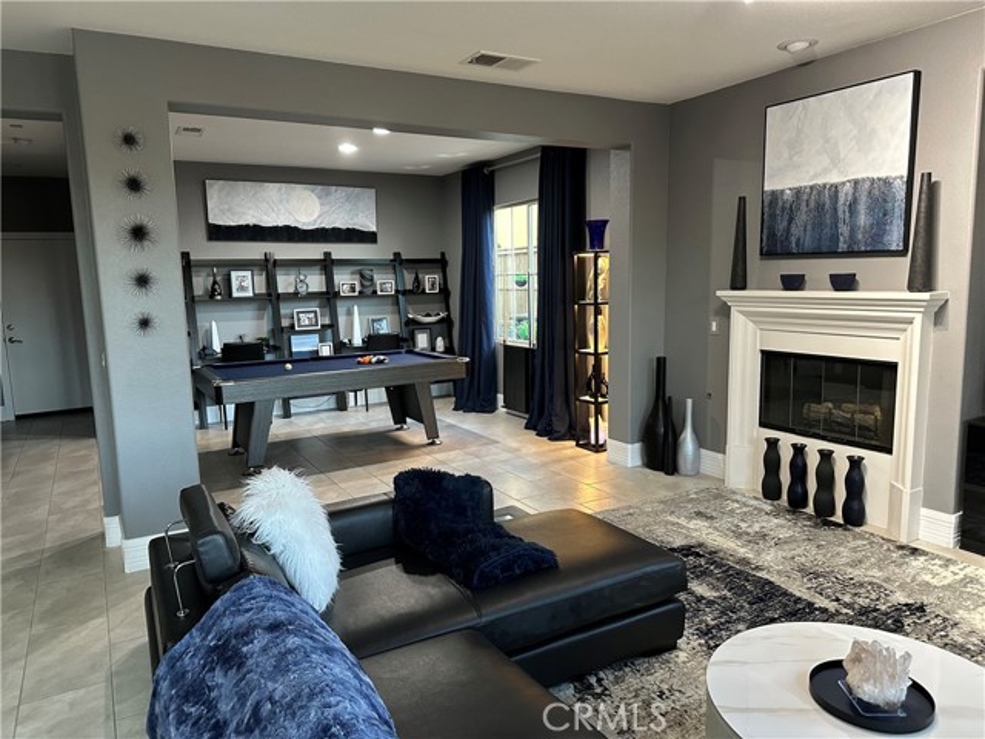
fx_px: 683
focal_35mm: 24
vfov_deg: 56.8
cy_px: 370
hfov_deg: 71.6
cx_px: 492
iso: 400
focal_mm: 6.86
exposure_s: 1/60
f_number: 1.78
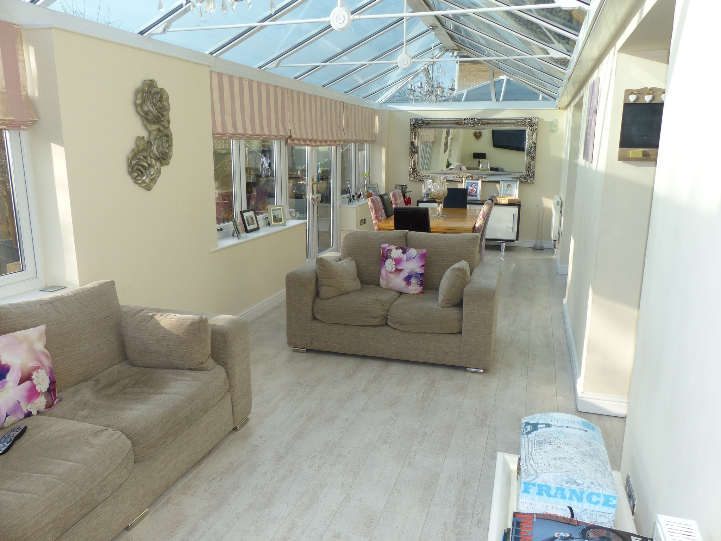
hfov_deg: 69.4
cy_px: 270
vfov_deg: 54.9
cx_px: 360
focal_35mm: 25
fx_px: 521
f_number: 4
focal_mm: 4.5
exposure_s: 1/250
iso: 100
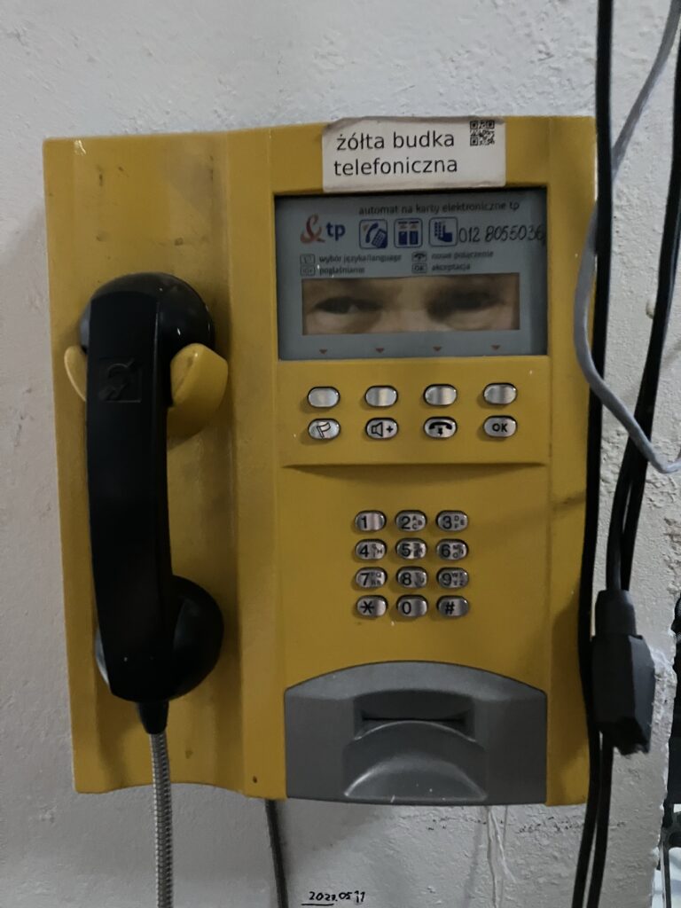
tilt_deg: -11.9
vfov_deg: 63.4
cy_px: 454
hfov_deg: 49.7
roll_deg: +0.4
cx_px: 340
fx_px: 734
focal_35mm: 28
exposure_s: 1/20
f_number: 1.8
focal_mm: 3.99
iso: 640
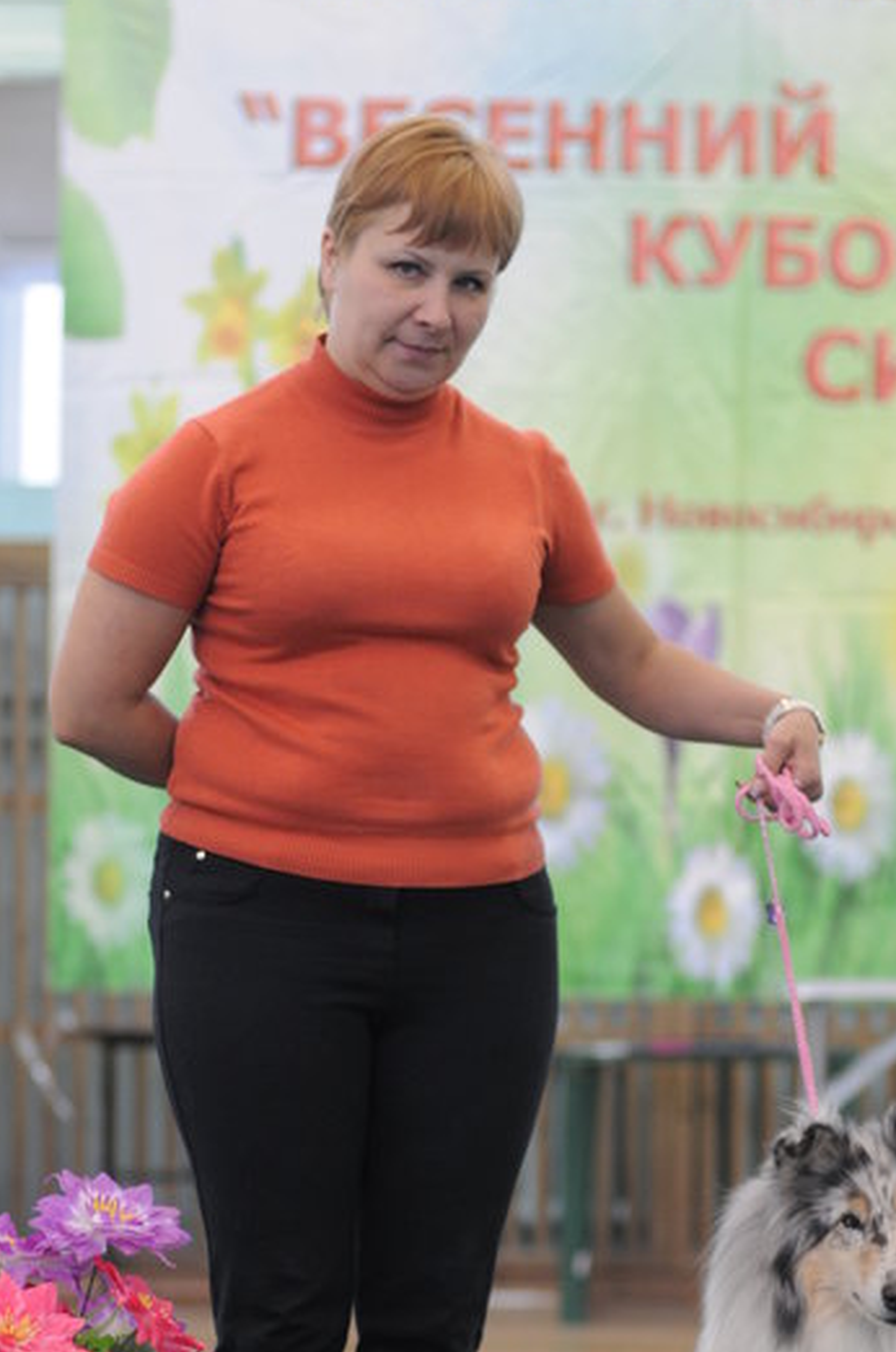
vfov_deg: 17.7
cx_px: 470
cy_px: 1002
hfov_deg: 11.9
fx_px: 4310
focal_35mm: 115
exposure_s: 1/100
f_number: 2.2
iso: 640
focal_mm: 50
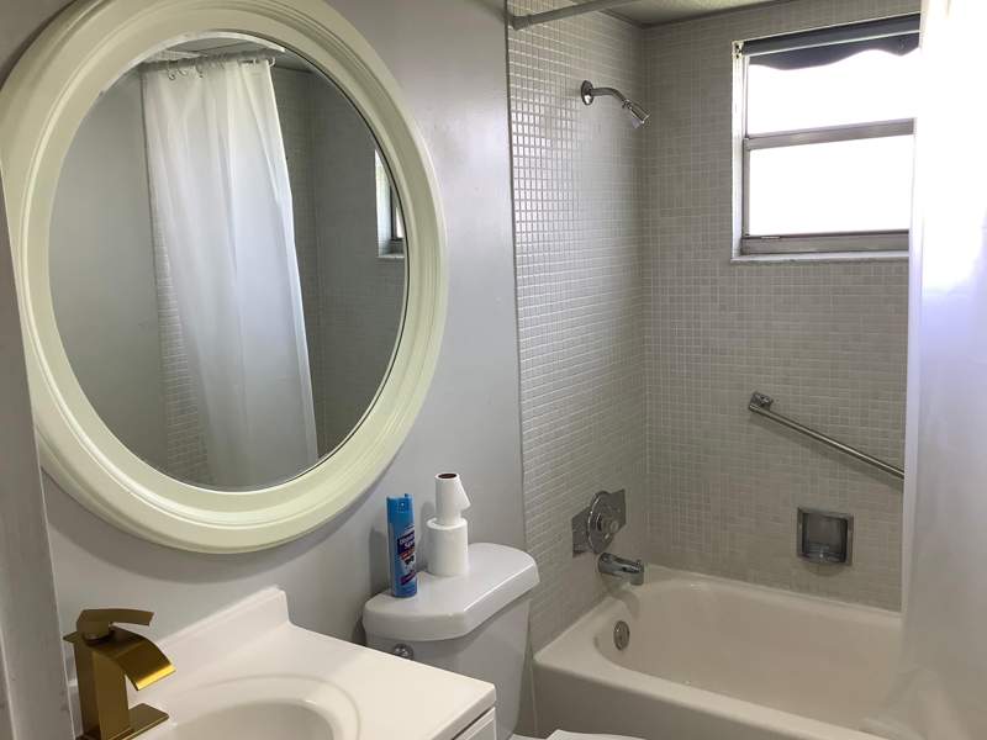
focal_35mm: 31
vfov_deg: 45.4
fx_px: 884
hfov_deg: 58.4
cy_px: 370
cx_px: 494
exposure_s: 1/60
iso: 50
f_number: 2.4
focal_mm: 3.3
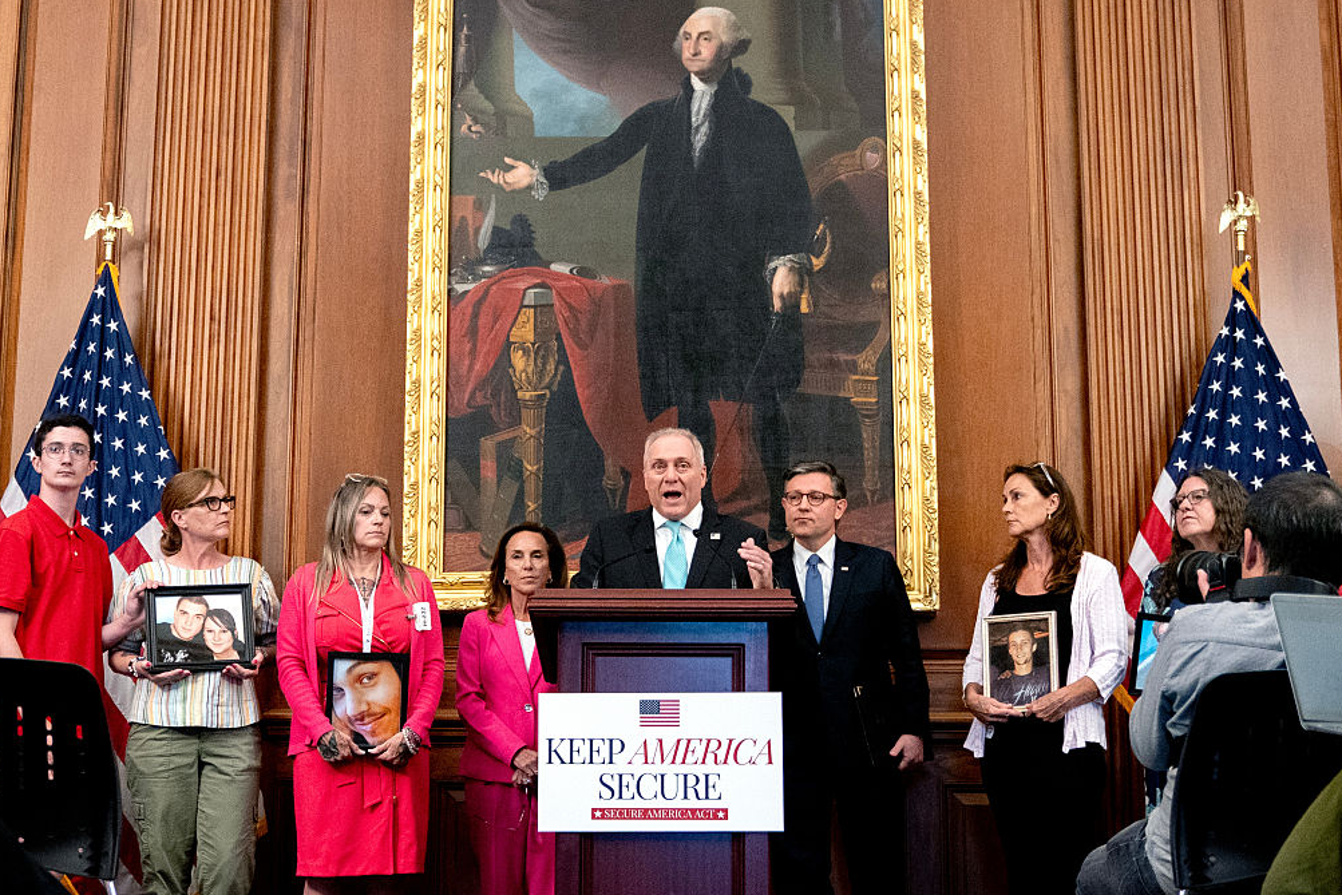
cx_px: 677
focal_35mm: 49
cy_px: 453
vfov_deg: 27.5
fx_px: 1827
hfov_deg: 40.3
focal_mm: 32
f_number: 2.8
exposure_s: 1/400
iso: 3200
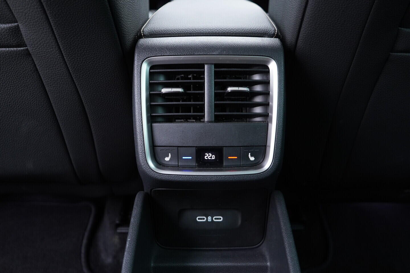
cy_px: 136
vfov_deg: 36.9
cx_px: 205
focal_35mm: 36
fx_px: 410
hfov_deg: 53.1
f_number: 2.8
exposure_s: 1/40
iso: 800
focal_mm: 24
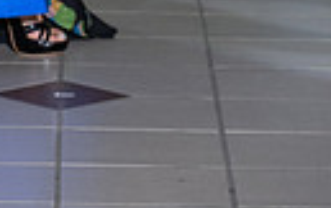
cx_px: -44
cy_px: -329
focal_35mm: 425
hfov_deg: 4.9
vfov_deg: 3.1
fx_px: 3839
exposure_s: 1/160
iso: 1250
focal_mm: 120
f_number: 5.6
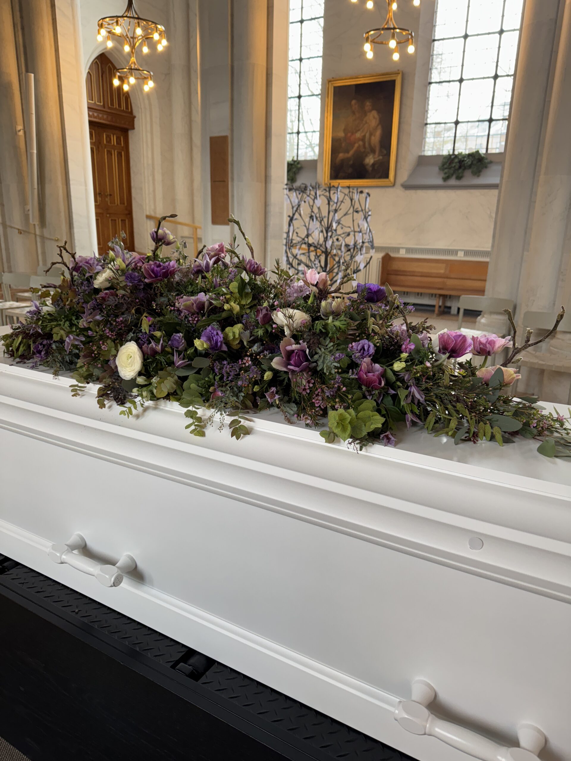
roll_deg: -1.6
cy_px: 380
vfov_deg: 71.6
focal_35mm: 24
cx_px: 286
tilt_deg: -15.6
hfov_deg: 56.8
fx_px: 528
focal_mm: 6.76
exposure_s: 1/100
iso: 160
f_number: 1.78
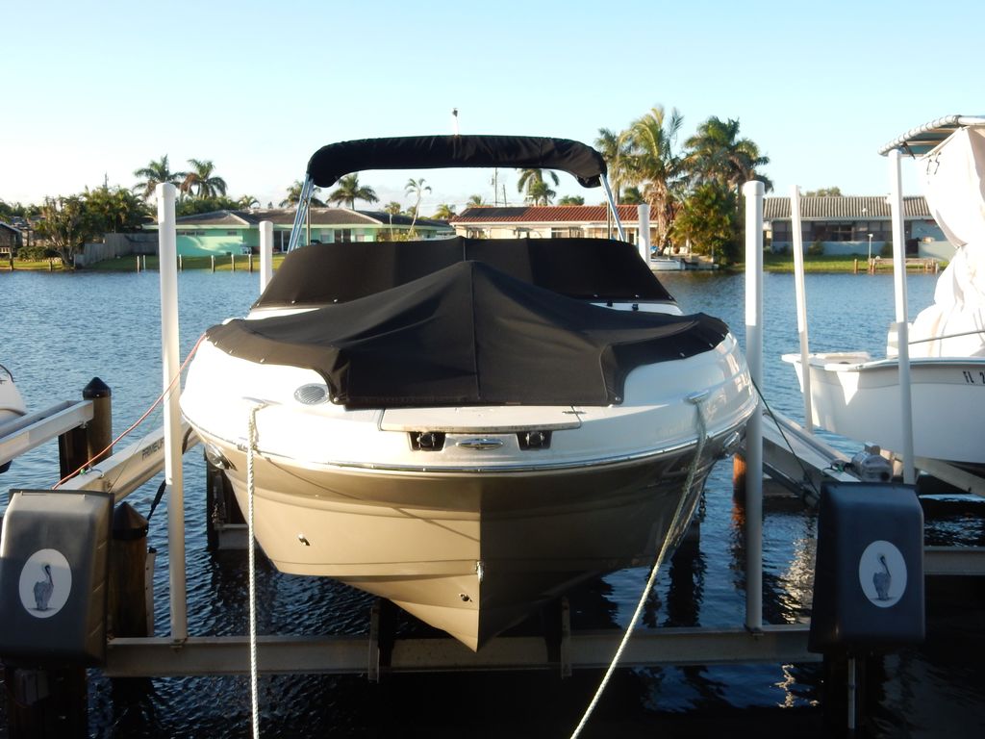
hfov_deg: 43.9
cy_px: 370
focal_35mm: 43
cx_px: 492
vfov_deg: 33.6
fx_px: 1224
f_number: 4.2
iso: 125
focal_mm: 7.6
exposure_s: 1/320
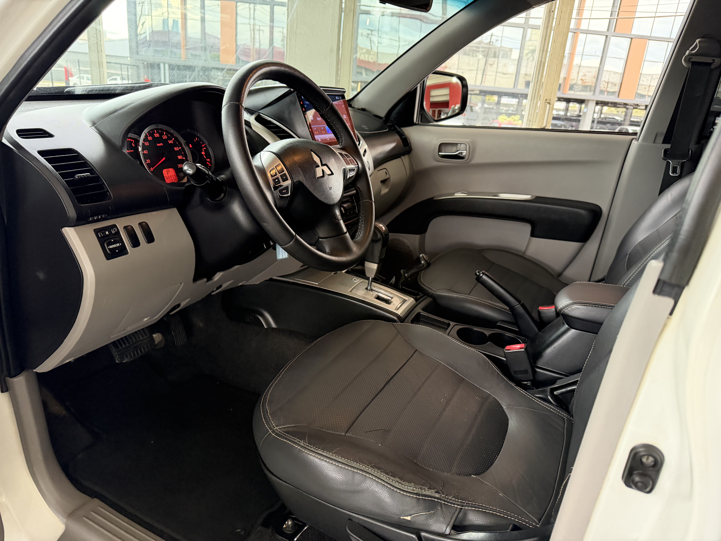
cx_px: 360
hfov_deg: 71.6
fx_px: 500
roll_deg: -4.1
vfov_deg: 56.8
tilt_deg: -20.1
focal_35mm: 24
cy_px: 270
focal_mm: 6.76
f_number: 1.78
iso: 500
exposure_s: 1/60
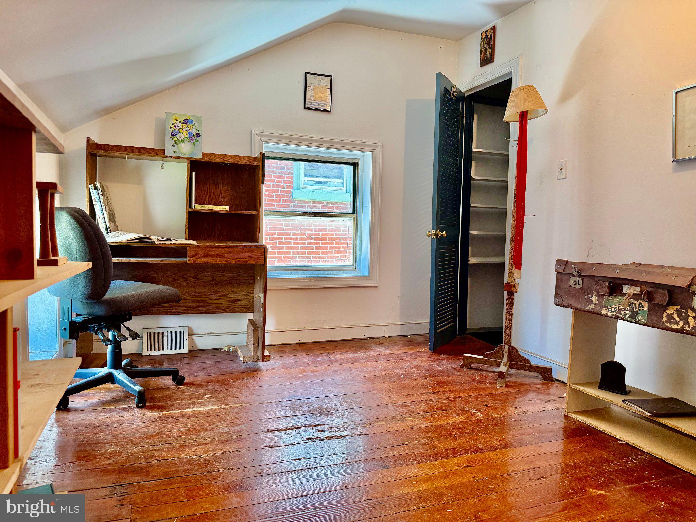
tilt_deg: -2.3
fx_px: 483
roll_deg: -0.7
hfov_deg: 71.6
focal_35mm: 24
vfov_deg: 56.8
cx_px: 348
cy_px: 261
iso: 400
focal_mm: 6.76
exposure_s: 1/120
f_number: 1.78
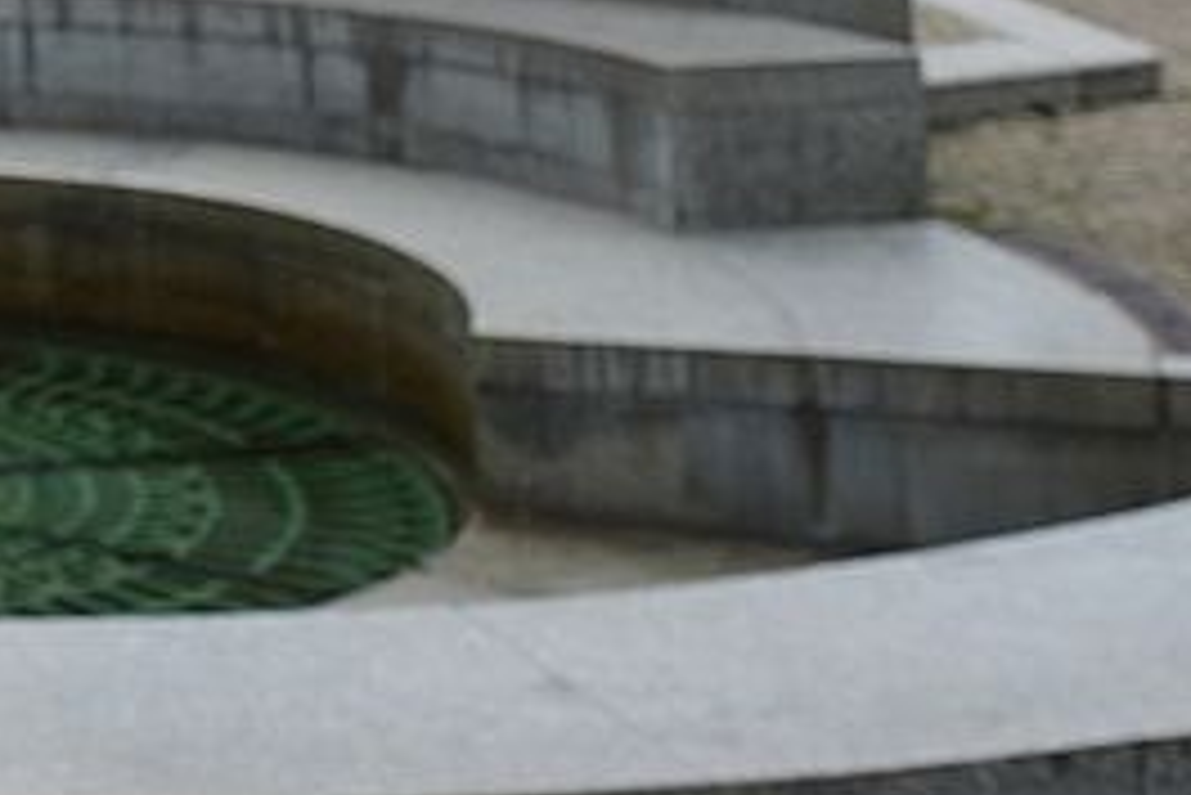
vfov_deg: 12.9
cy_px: -541
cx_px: -638
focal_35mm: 98
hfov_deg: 18.3
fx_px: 3244
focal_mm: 17.6
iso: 320
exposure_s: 1/500
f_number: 5
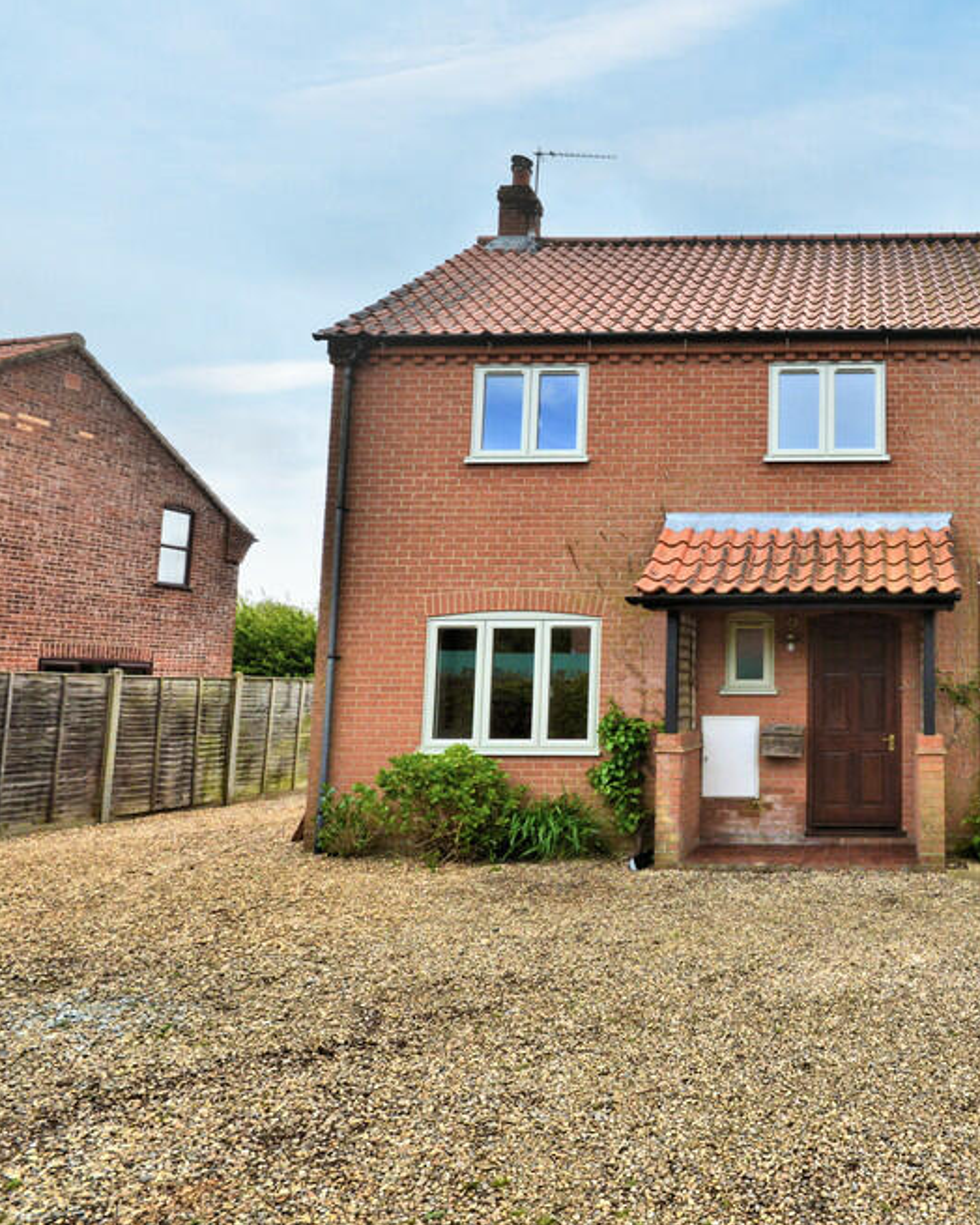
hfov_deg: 56.1
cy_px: 607
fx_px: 798
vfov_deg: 75.0
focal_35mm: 22
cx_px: 849
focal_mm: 10
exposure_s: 1/400
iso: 400
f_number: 11
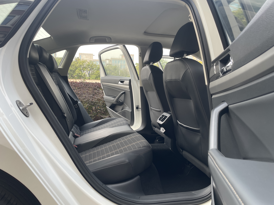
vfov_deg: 53.1
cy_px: 102
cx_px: 137
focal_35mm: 26
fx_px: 206
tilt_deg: -3.4
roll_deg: -0.2
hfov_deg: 67.3
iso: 50
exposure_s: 1/121
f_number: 1.6
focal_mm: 4.2
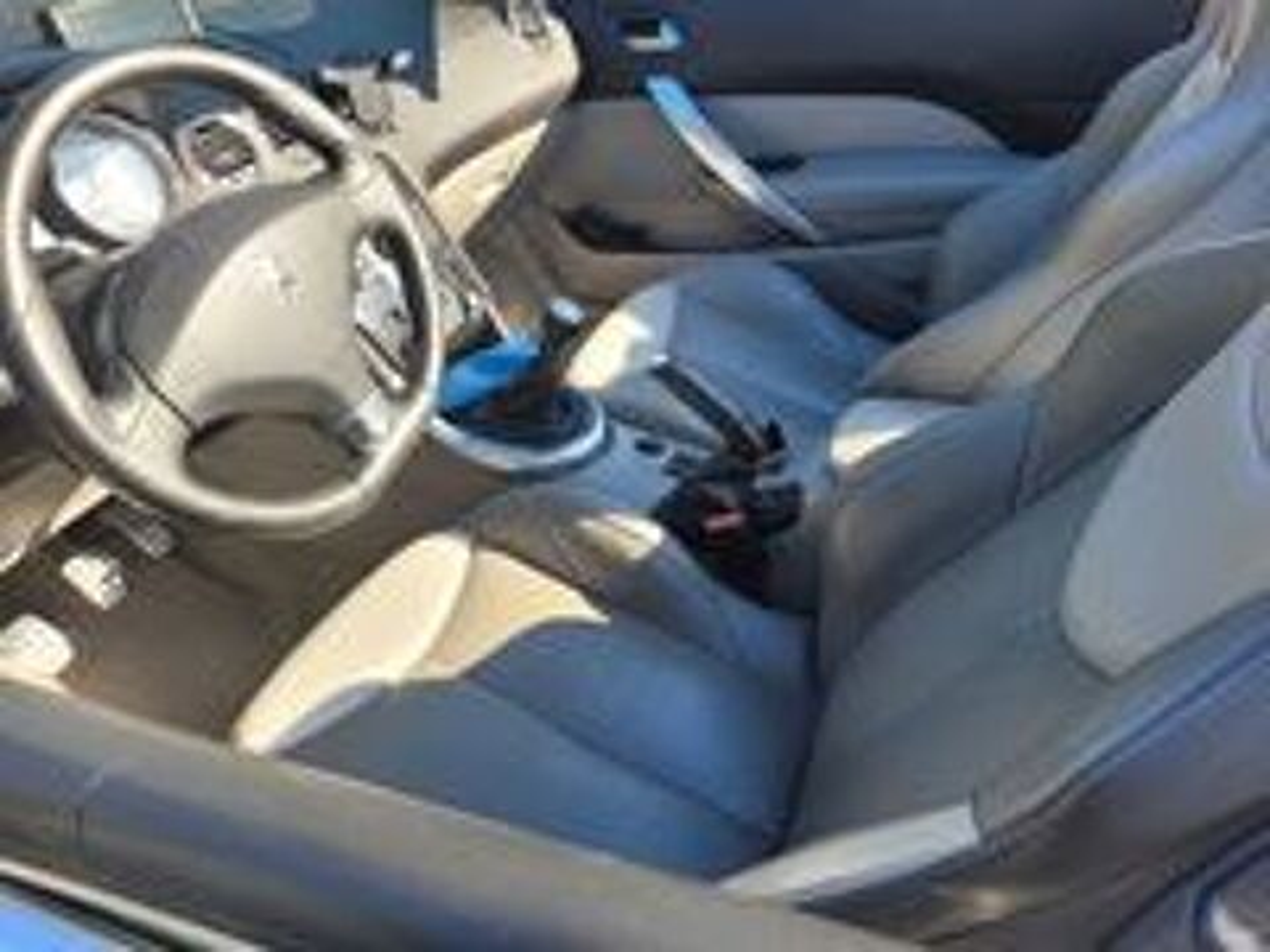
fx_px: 954
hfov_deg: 67.3
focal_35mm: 26
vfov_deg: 53.1
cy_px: 476
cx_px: 635
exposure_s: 1/461
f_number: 1.8
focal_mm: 5.4
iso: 40
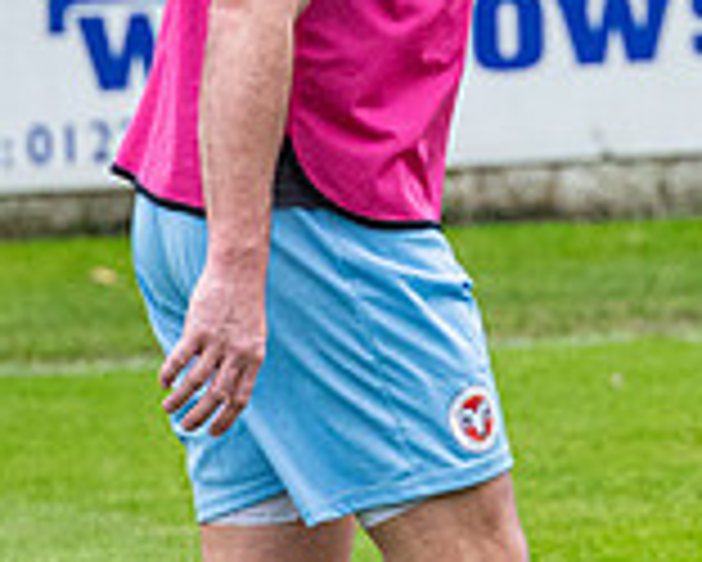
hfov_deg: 3.0
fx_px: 13368
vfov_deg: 2.4
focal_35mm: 643
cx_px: 624
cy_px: 76
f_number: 2.8
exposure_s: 1/800
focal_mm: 101
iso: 1000
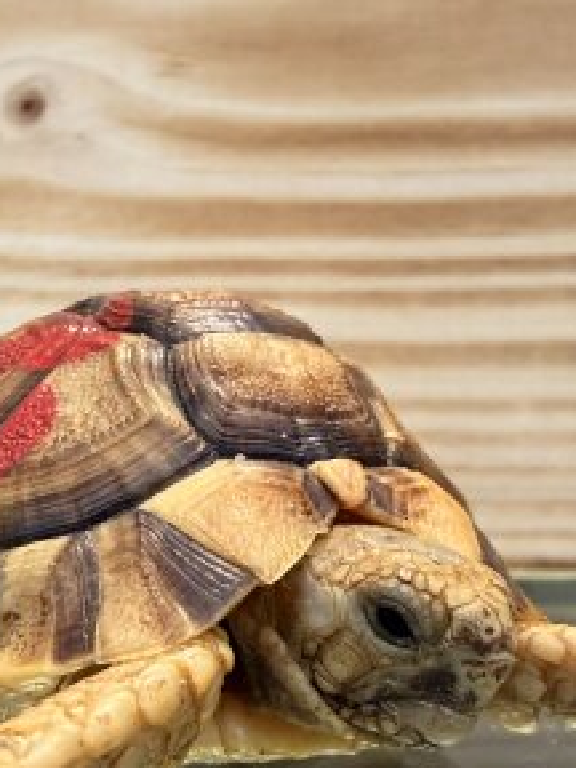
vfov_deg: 36.2
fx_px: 1109
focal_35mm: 50
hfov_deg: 29.1
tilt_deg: -9.5
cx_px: 293
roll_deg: +0.3
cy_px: 672
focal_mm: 2.22
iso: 500
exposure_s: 1/156
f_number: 2.2
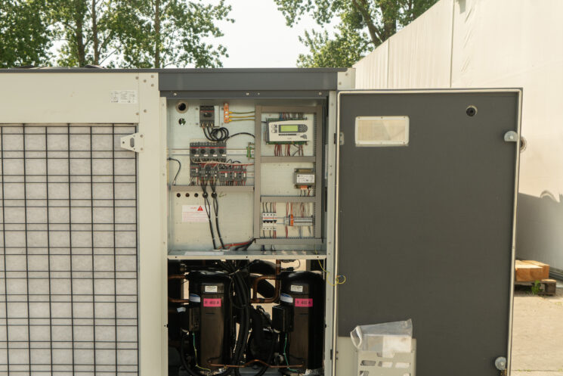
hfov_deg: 44.3
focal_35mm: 44
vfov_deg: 30.4
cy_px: 240
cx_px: 224
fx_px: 688
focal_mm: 32
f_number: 7.1
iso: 100
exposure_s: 1/100
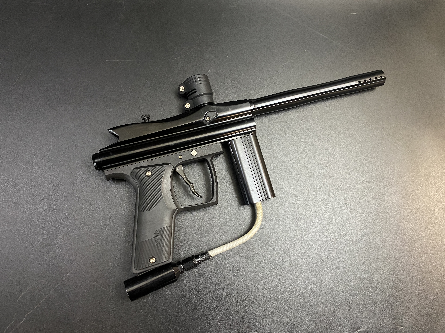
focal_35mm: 26
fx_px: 334
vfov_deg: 53.1
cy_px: 166
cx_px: 222
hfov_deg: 67.3
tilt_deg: -77.0
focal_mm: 4.25
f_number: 1.8
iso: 400
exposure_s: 1/60
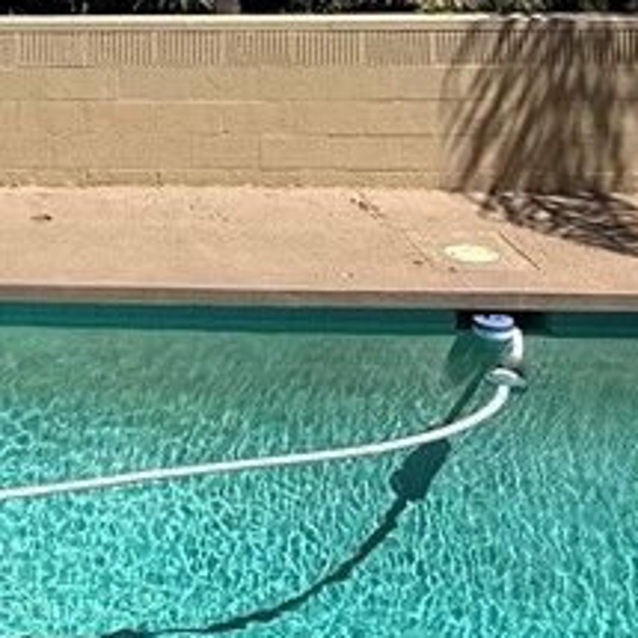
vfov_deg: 24.3
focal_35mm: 59
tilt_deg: +1.5
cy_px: -255
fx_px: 1230
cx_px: 0
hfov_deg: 27.4
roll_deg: +0.6
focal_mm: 2.22
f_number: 2.2
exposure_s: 1/2410
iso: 50
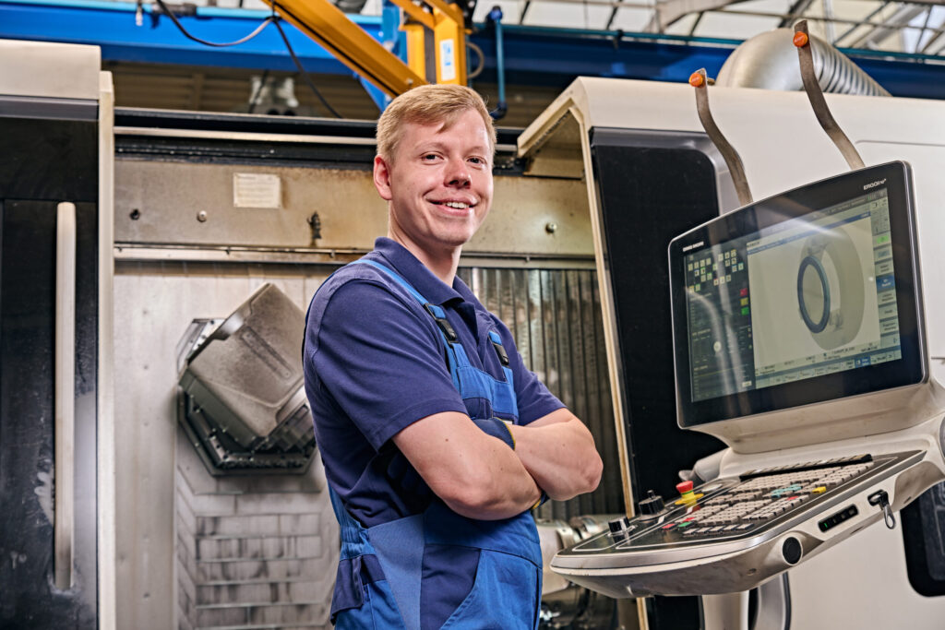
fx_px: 1523
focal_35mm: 58
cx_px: 472
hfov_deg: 34.5
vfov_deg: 23.4
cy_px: 315
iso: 200
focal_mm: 58
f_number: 5.6
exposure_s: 1/60
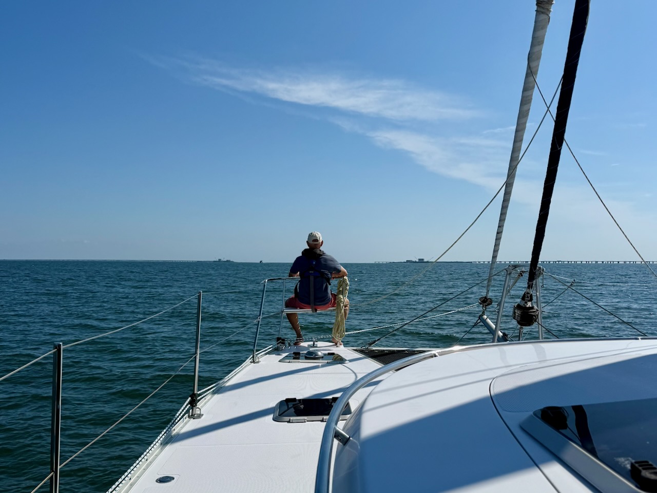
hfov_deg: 71.6
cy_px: 246
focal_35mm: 24
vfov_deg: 56.8
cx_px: 328
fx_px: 456
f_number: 1.78
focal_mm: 6.76
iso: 80
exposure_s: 1/14286
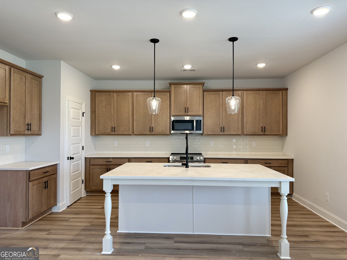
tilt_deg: +1.4
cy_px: 130
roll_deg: +0.6
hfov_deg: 71.6
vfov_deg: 56.8
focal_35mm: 24
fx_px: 241
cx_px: 174
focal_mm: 6.76
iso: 160
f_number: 1.78
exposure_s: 1/133
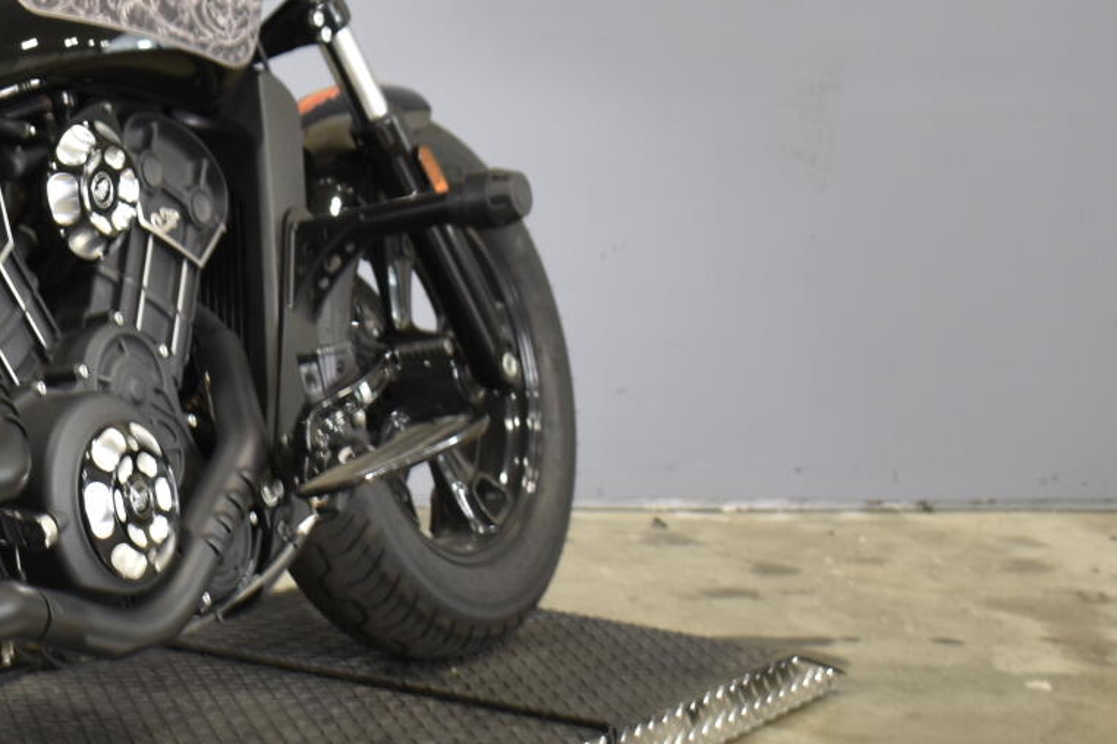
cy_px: 191
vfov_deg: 12.8
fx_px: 3298
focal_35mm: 106
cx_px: -152
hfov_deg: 18.4
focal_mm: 27
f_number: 4
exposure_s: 1/15
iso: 400
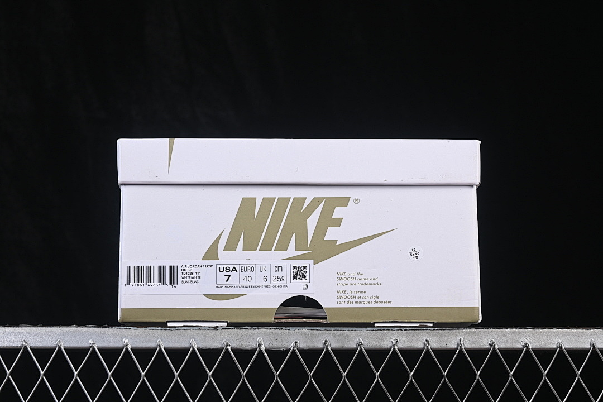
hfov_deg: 27.0
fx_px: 1256
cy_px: 201
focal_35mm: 75
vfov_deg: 18.2
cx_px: 302
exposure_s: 1/80
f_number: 8
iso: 160
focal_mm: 50
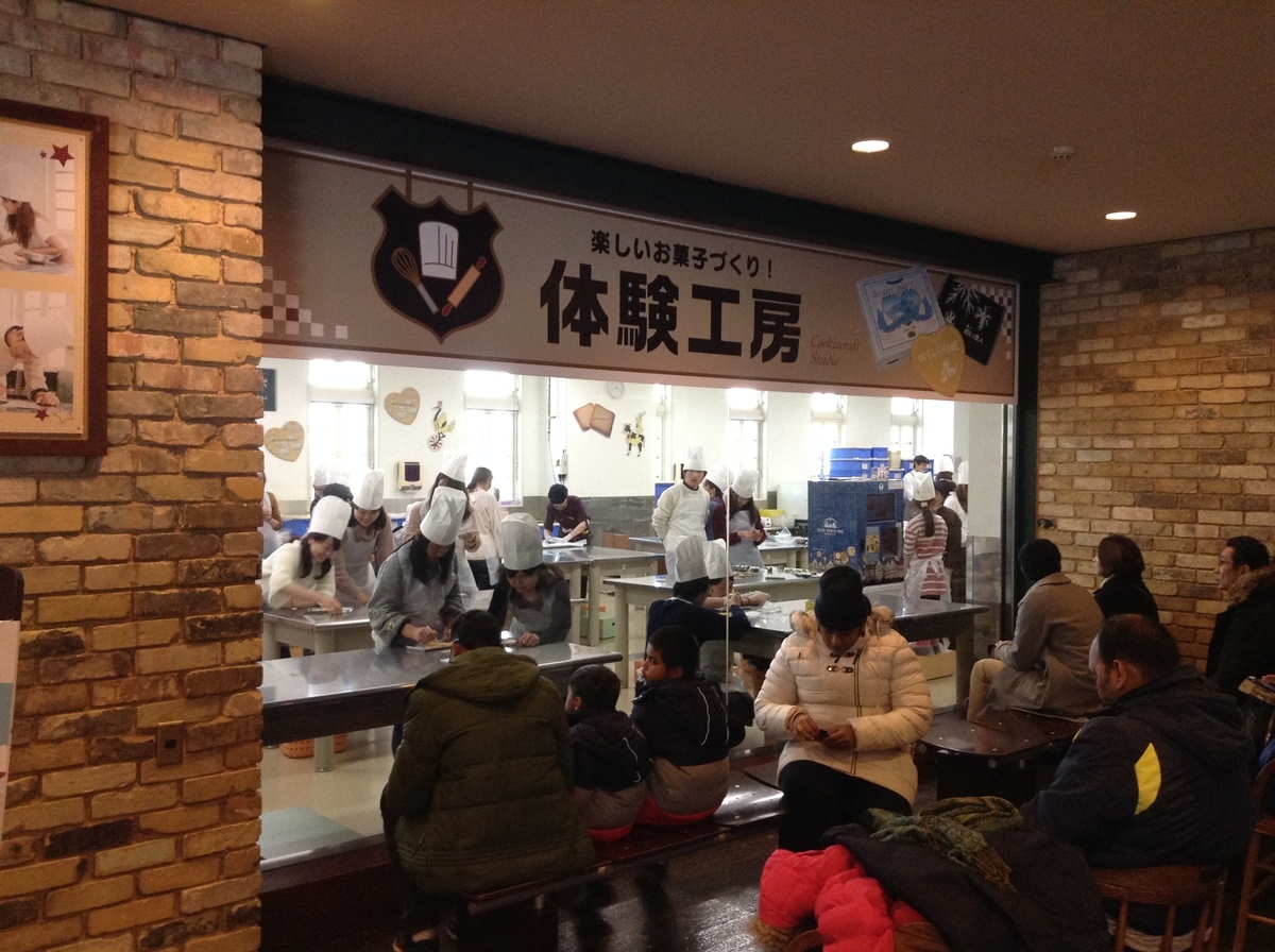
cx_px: 638
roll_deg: -0.3
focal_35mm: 33
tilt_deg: -3.3
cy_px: 476
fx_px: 1214
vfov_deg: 42.8
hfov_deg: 55.4
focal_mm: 3.3
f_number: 2.4
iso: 125
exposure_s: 1/24
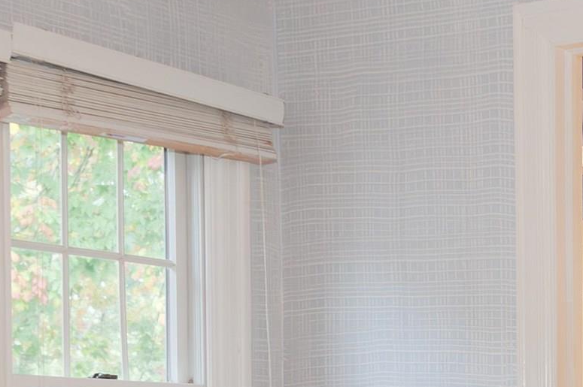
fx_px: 1731
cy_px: 479
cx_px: 561
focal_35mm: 107
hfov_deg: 18.7
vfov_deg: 12.4
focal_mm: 18
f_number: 4
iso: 800
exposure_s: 1/60
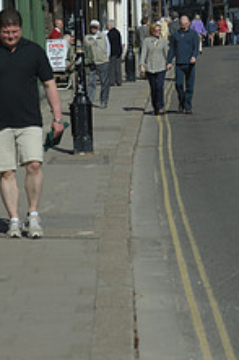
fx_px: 2134
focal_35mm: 214
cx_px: 154
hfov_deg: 6.4
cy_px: 36
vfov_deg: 9.6
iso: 100
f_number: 8
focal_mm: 105
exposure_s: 1/640
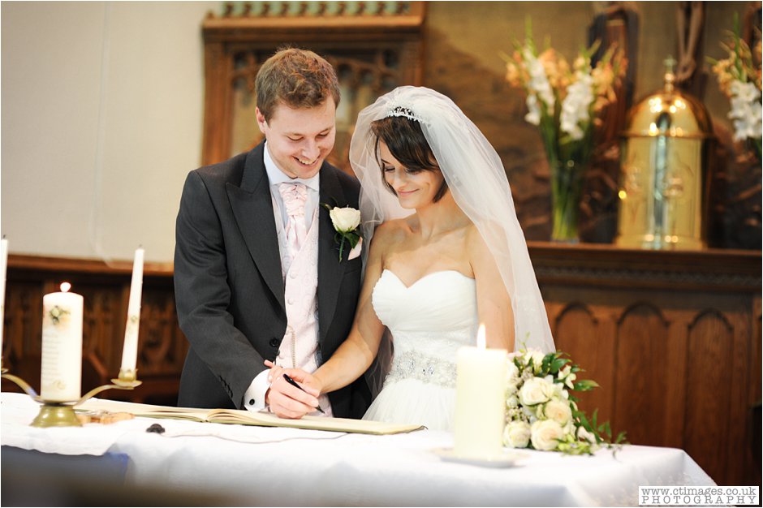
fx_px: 1801
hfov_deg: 23.9
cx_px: 382
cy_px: 254
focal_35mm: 85
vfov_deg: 16.1
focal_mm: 85
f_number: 2.5
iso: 800
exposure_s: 1/125
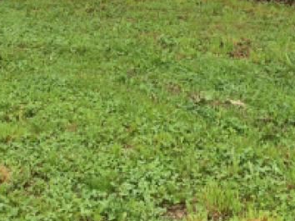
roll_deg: +6.9
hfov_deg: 23.3
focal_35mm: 84
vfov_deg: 16.7
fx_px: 715
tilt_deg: -3.7
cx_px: 113
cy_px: -55
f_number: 2.2
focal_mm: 4.15
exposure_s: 1/193
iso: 32
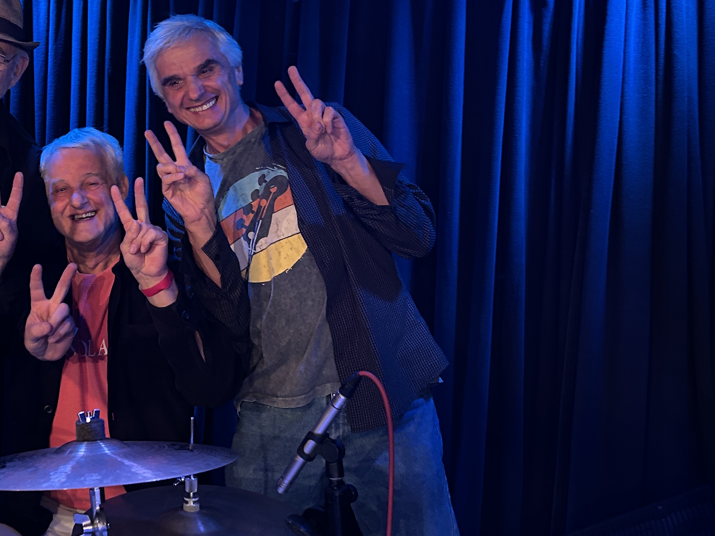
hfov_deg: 35.1
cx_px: 151
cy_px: 140
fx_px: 1095
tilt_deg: -3.4
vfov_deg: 27.2
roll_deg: -1.3
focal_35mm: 53
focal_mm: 5.7
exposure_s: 1/50
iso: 200
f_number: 1.5
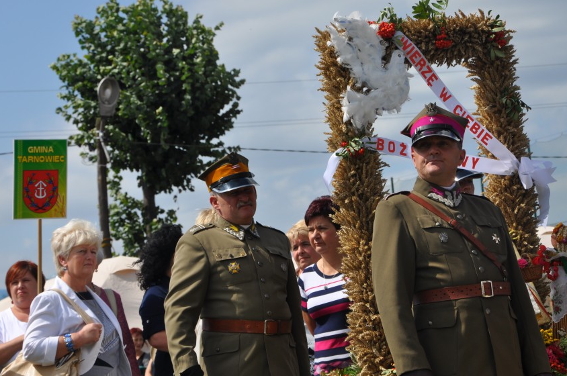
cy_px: 212
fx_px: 2516
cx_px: 247
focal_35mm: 160
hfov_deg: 12.9
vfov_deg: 8.6
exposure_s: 1/400
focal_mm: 90
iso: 200
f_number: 10
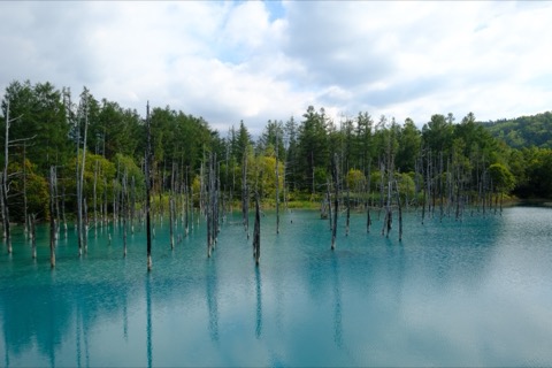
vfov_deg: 43.6
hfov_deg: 61.9
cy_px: 184
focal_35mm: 30
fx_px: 460
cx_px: 276
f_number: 4
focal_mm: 20
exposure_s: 1/1000
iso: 200
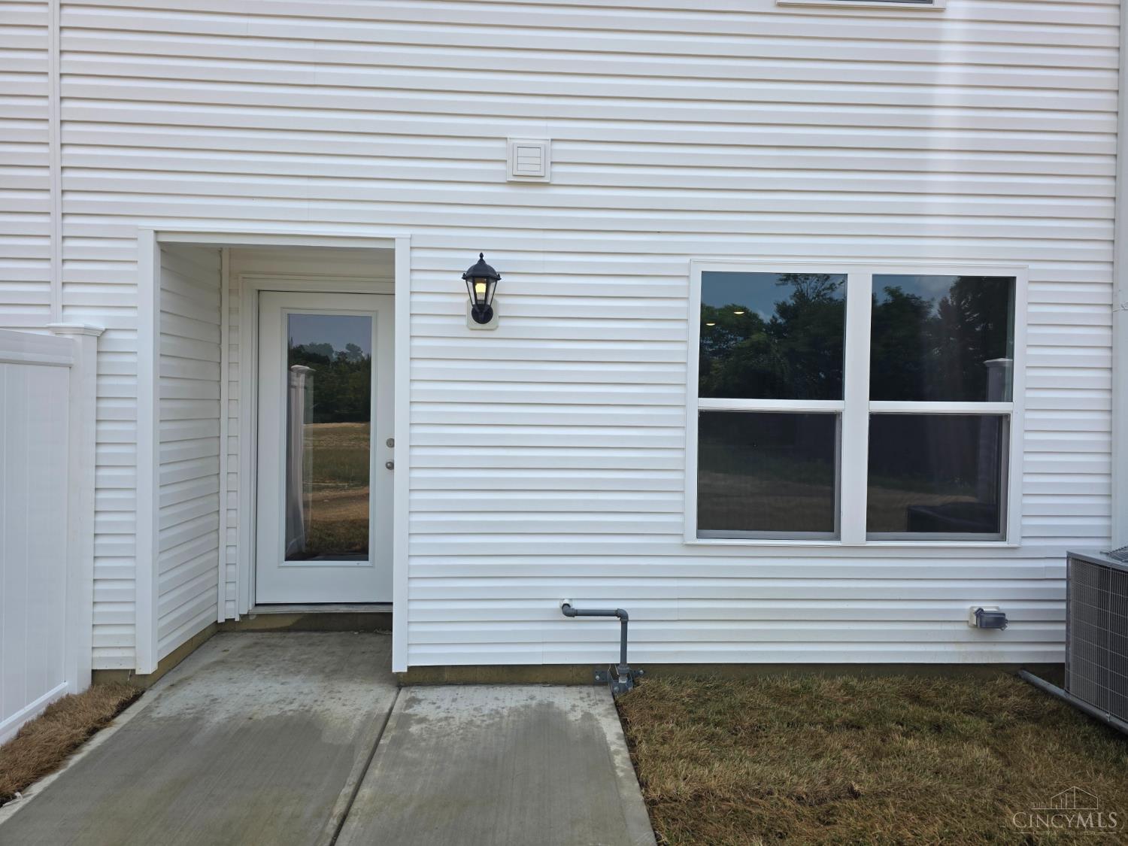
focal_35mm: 23
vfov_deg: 58.9
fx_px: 749
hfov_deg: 73.9
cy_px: 423
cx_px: 564
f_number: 1.7
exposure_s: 1/6355
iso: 80
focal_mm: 6.3
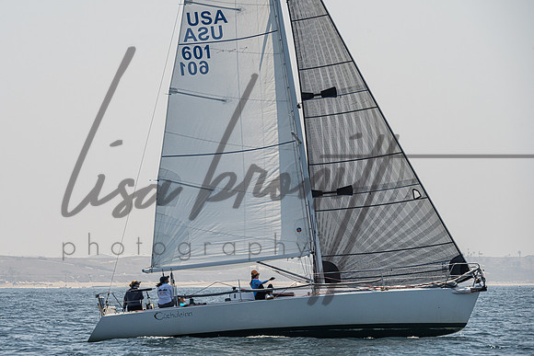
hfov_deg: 9.3
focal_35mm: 220
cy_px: 155
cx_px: 228
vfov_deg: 6.2
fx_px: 3266
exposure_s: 1/2500
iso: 1250
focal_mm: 190
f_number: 10
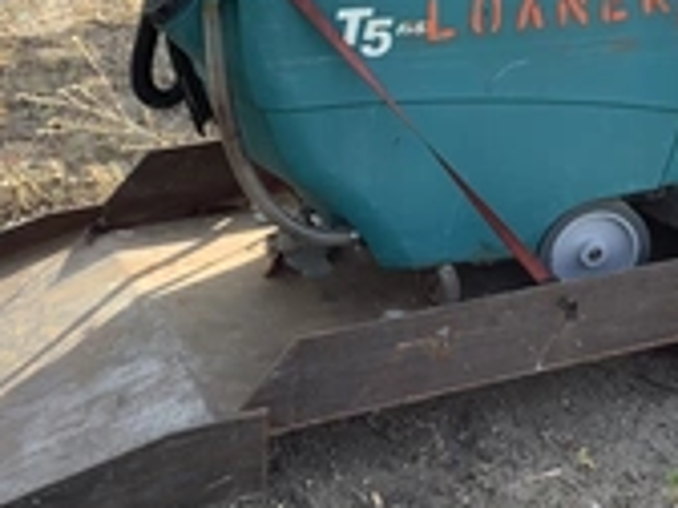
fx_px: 1449
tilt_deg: -19.6
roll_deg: +1.1
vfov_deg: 19.6
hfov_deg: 26.3
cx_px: 339
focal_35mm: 74
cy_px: 77
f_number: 2.4
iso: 25
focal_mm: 3.3
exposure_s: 1/242
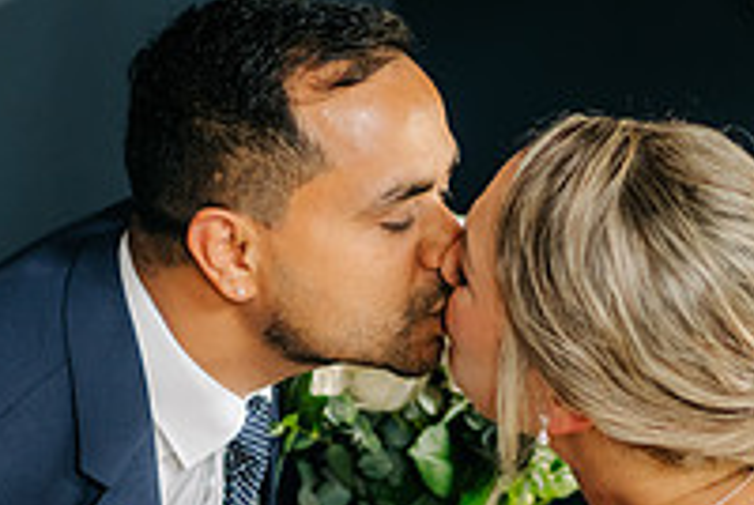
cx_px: 411
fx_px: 5160
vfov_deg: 5.6
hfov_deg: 8.4
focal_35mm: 246
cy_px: 454
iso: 800
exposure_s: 1/250
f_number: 2
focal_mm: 85
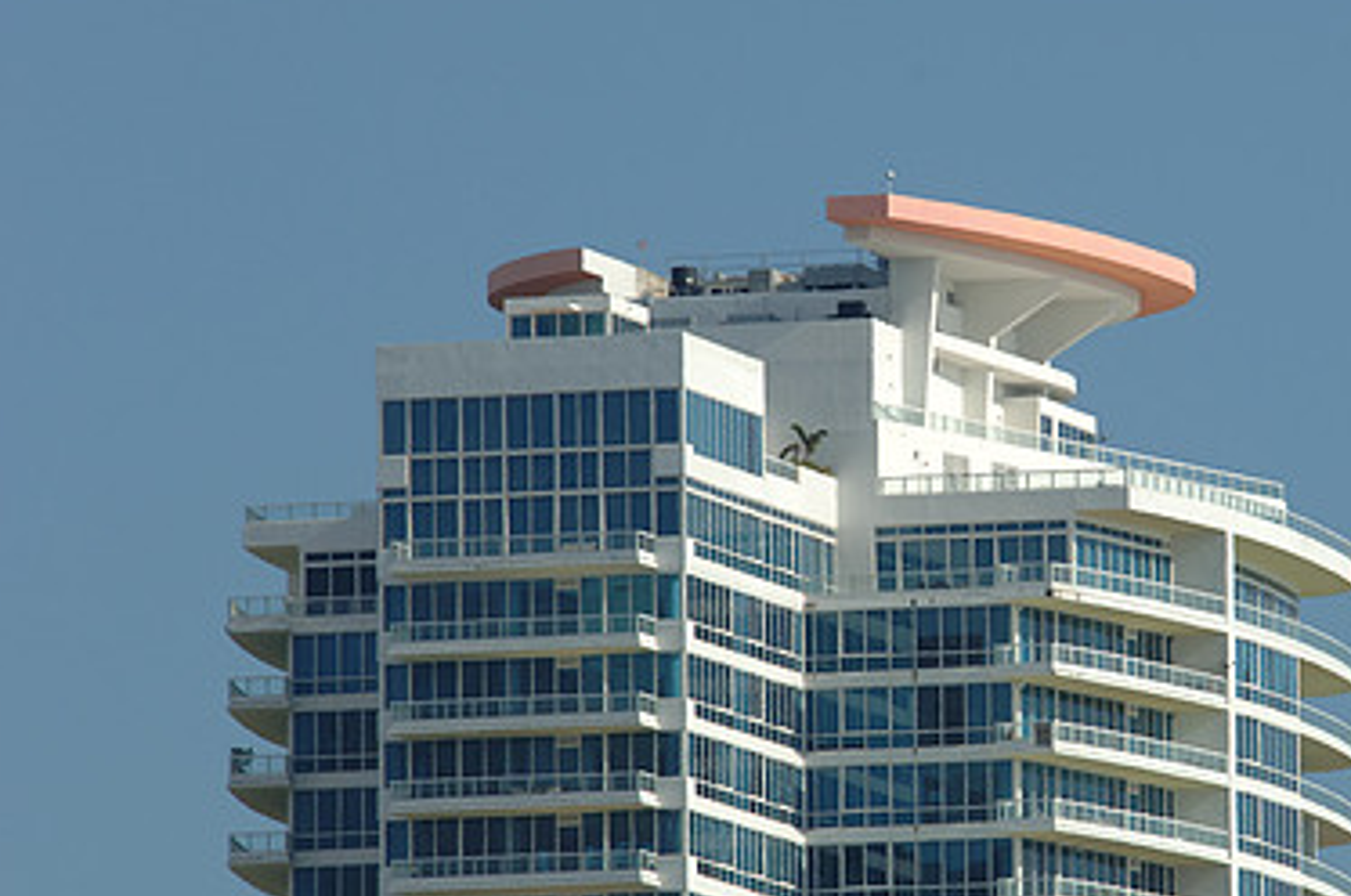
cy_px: 439
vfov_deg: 2.0
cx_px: 1019
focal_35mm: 698
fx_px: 26149
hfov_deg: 3.0
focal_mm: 300
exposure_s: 1/320
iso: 100
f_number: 8.5
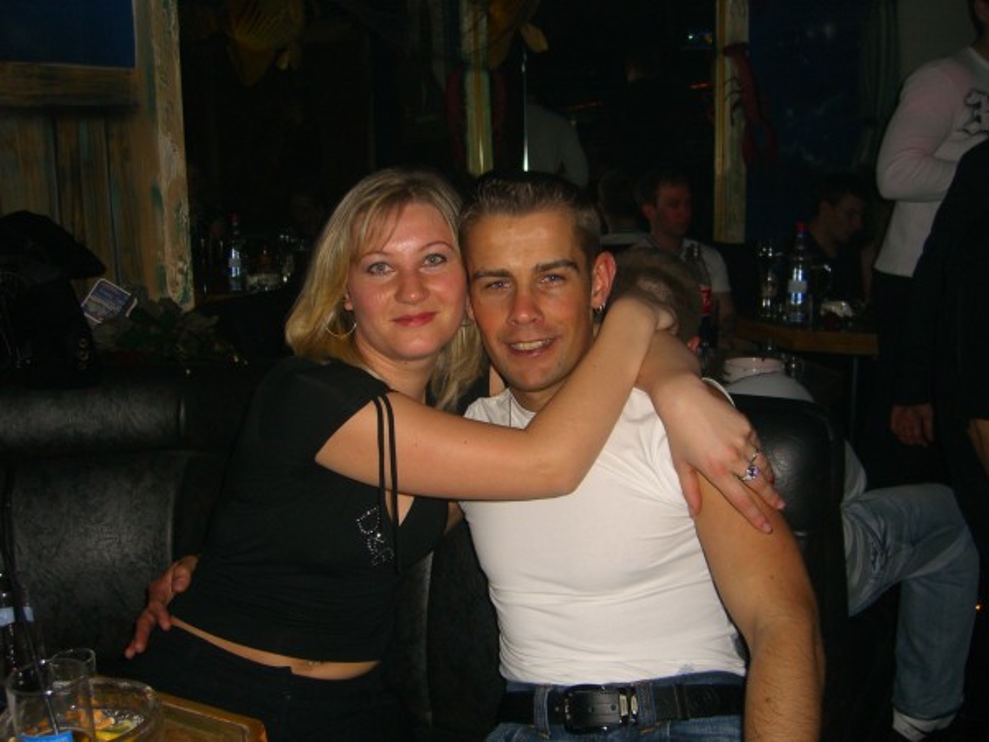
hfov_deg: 49.0
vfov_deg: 37.7
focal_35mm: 38
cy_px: 371
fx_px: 1086
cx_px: 494
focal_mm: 7.9
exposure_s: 1/60
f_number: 2.8
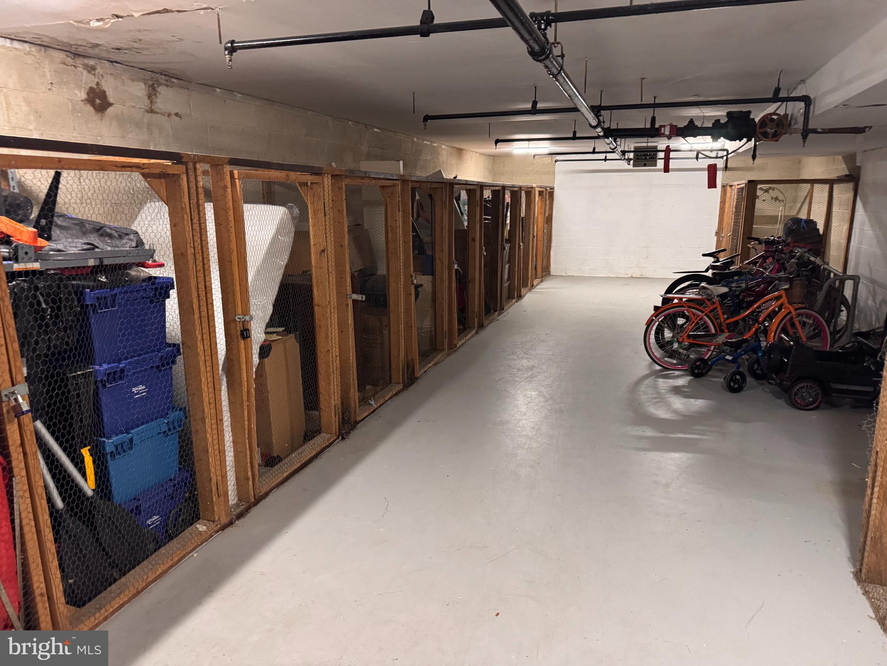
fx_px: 615
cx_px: 444
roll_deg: +0.2
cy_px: 333
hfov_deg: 71.6
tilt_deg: -14.0
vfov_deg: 56.8
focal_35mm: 24
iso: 800
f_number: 1.78
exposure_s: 1/60
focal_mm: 6.76
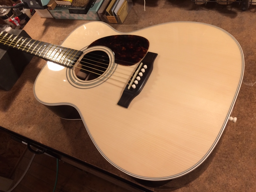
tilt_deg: -54.3
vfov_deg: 48.2
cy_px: 96
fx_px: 214
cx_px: 128
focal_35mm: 29
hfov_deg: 61.7
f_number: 2.2
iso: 100
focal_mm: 4.15
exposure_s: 1/33
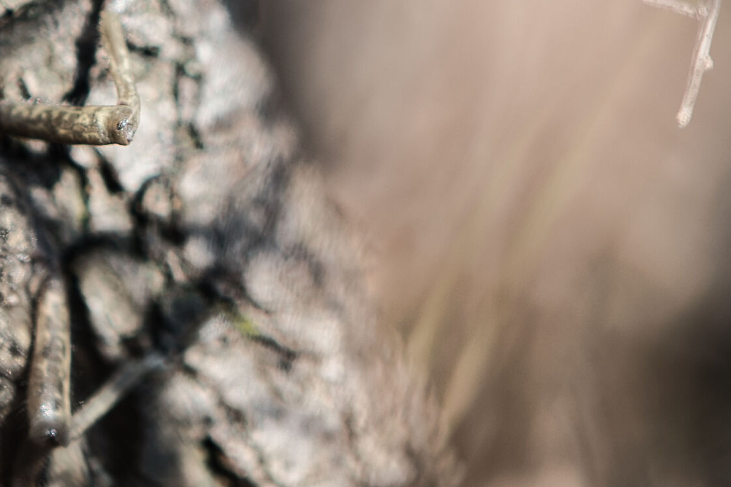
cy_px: 144
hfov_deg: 7.5
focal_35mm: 273
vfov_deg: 5.0
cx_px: 324
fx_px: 5543
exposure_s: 1/500
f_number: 4
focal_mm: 85
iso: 100
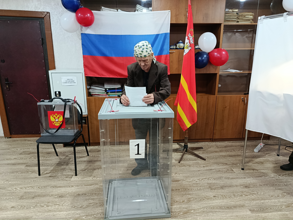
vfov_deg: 56.8
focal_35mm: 24
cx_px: 146
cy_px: 110
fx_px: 203
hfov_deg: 71.6
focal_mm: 5.24
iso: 1242
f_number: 1.7
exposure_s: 1/50
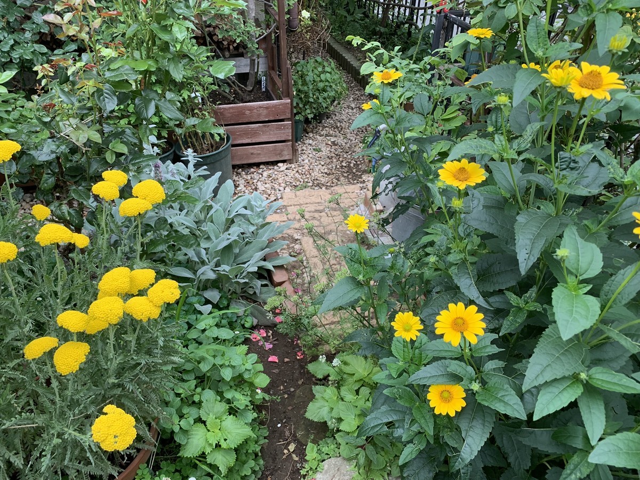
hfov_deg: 67.3
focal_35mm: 26
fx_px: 481
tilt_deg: -37.0
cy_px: 240
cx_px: 320
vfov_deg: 53.1
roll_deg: -2.3
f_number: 1.8
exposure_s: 1/121
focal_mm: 4.25
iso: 100
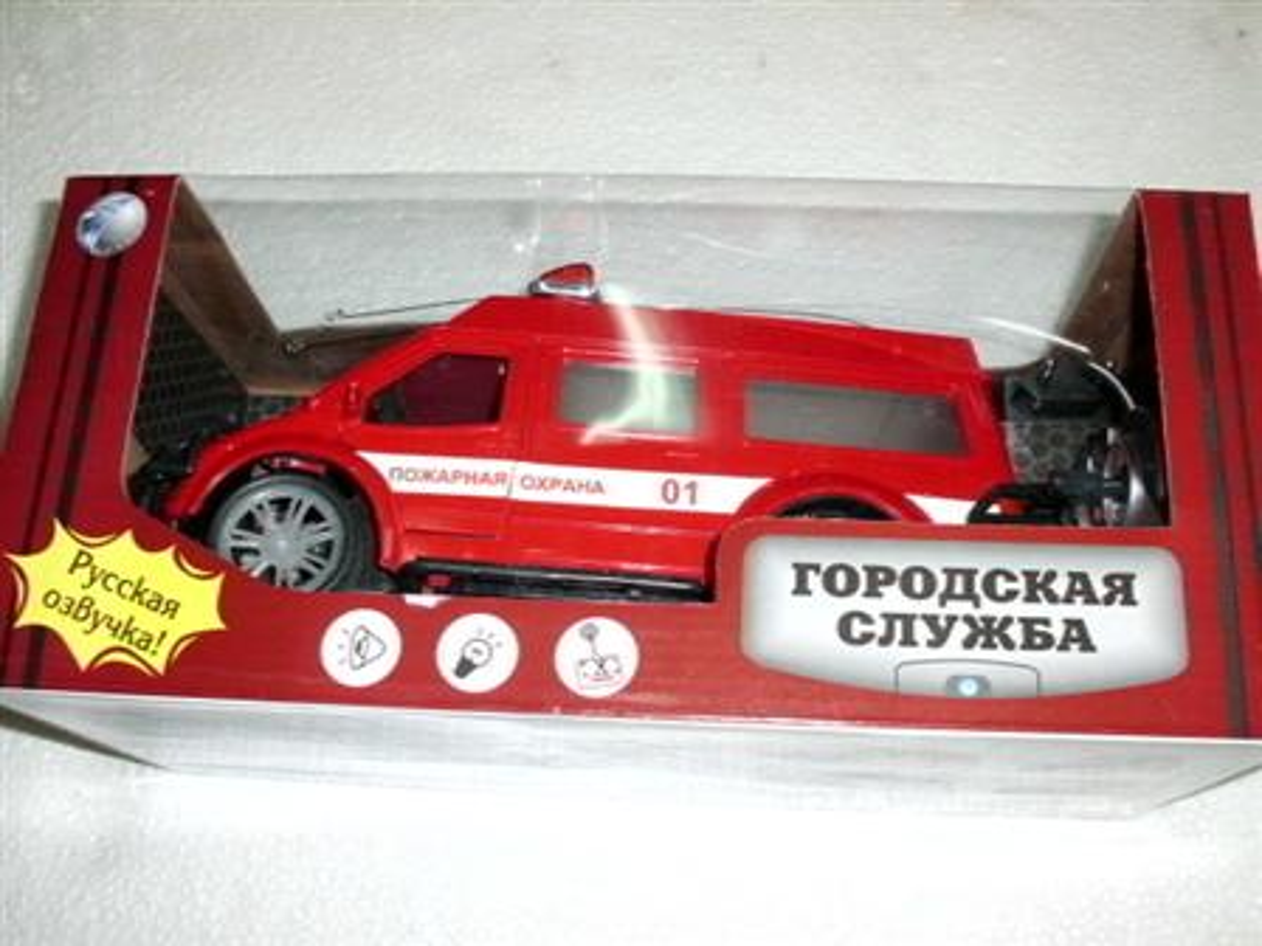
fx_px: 1312
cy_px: 473
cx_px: 631
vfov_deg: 39.7
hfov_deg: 51.4
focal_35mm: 36
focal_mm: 6.3
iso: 64
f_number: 2.9
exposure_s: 1/60
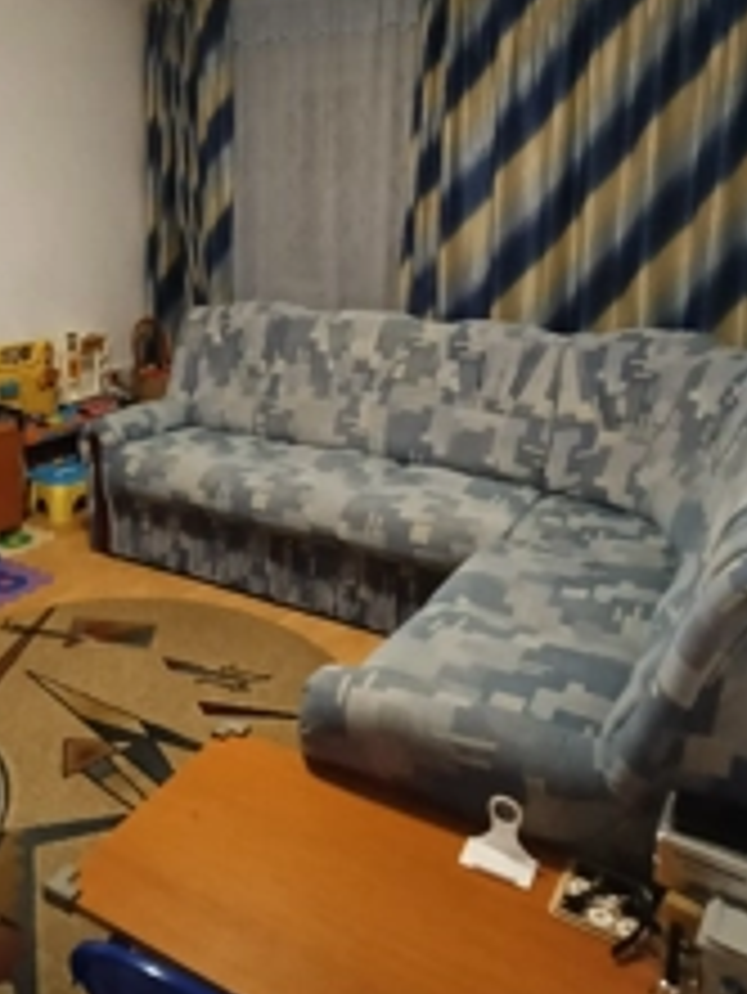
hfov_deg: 47.4
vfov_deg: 60.2
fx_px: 834
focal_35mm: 29
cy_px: 333
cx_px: 243
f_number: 2.2
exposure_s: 1/16.7
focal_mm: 1.68
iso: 800
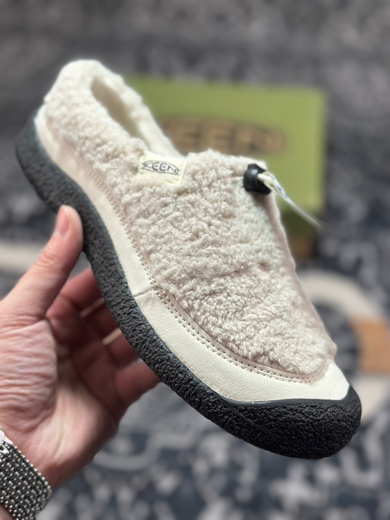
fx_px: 721
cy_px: 260
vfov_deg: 39.7
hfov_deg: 30.3
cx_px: 195
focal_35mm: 48
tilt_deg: -54.7
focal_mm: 6.86
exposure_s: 1/751
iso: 80
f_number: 1.78
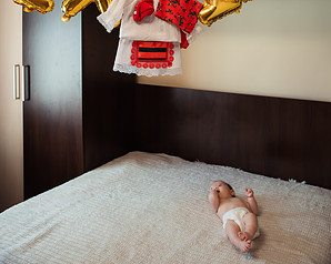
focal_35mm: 44
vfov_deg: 32.2
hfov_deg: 42.0
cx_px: 166
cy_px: 18
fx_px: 431
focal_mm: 31
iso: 400
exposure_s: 1/200
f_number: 3.2
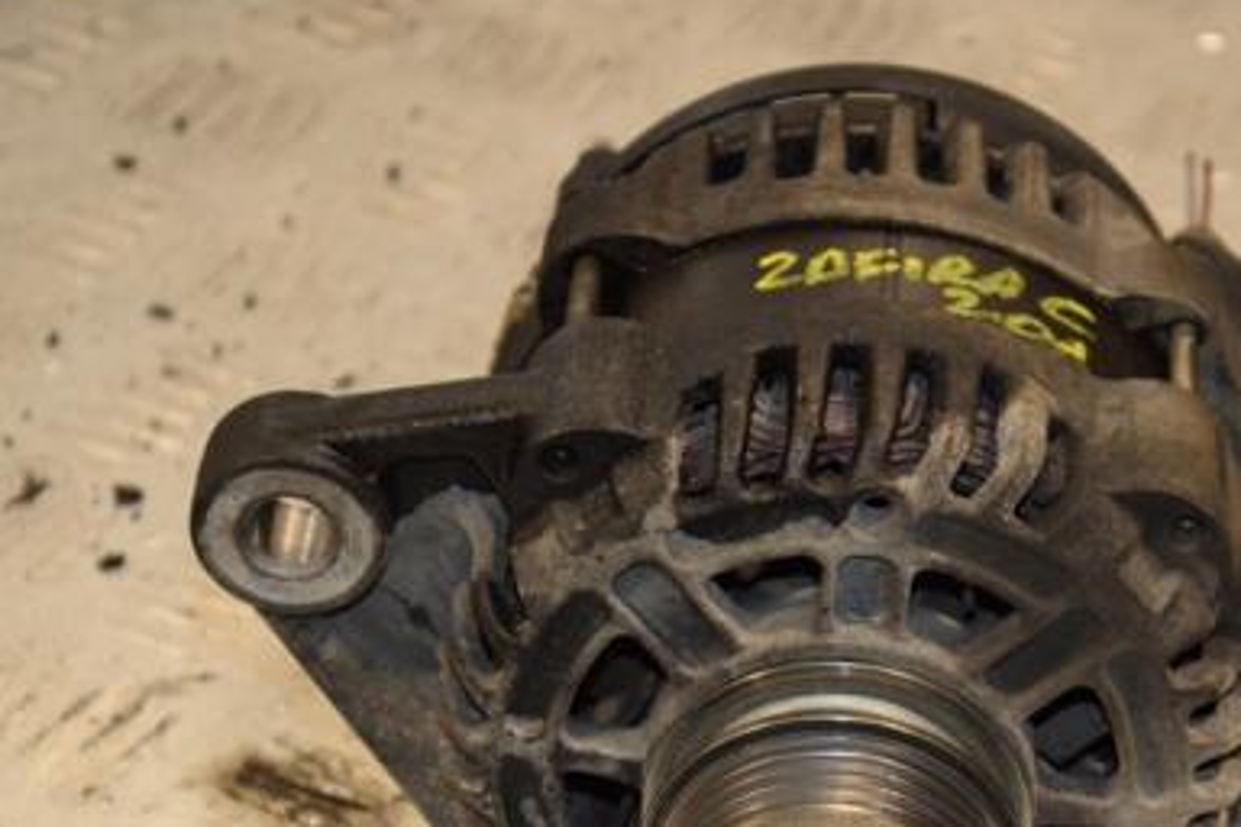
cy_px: 607
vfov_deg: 8.4
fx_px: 5653
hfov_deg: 12.5
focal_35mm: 164
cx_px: 892
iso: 800
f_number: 5.3
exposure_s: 1/160
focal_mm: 70
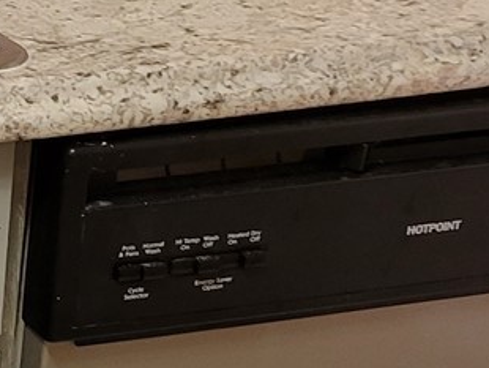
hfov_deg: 12.8
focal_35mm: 134
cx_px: -486
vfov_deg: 11.1
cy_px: 155
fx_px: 1894
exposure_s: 1/40
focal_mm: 5.4
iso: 320
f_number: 1.8
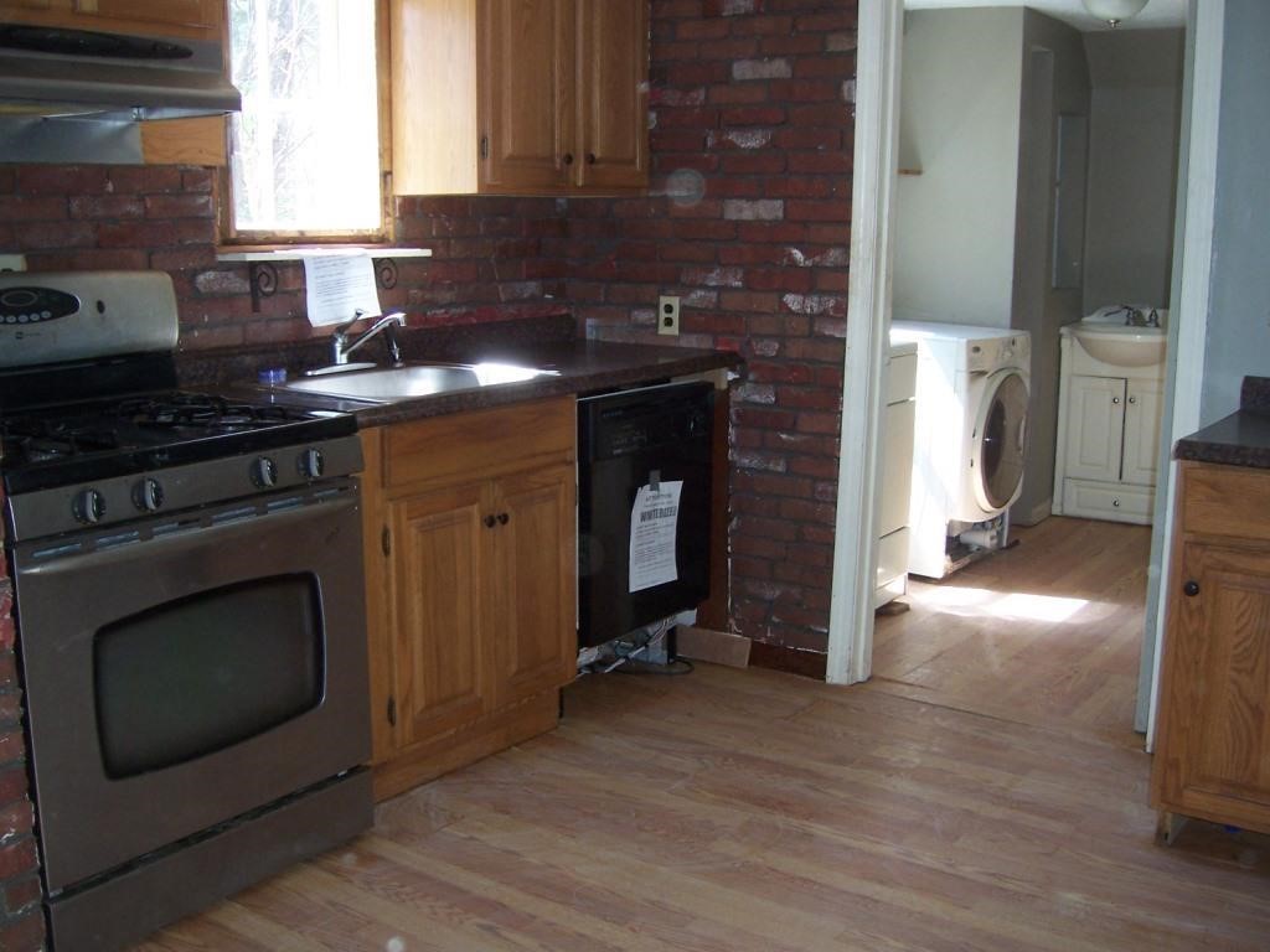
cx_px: 635
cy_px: 476
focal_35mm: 36
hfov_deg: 51.4
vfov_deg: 39.7
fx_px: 1321
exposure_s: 1/60
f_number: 3
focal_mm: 6
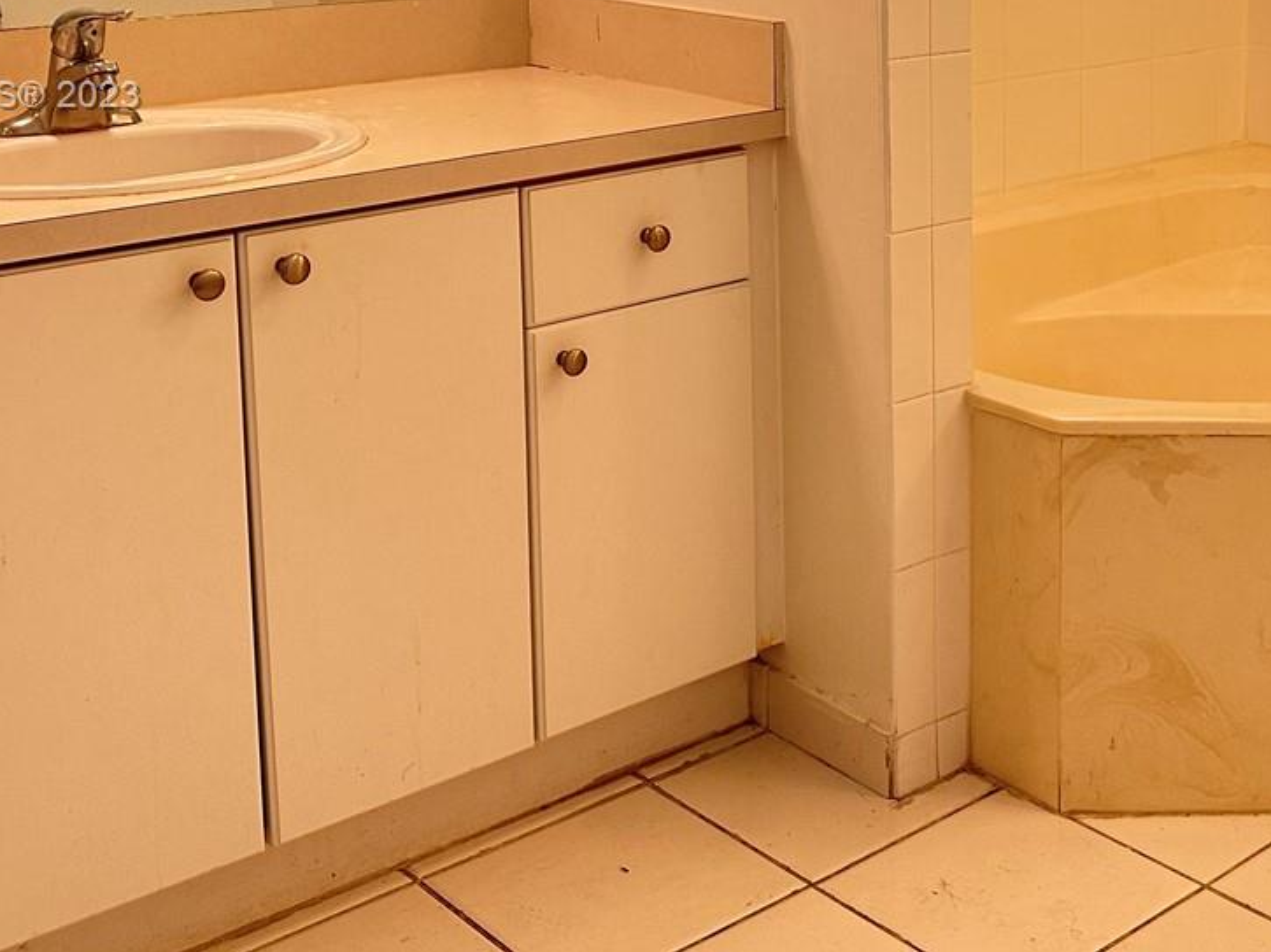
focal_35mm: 53
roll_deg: -0.4
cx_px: 982
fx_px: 1945
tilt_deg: -9.4
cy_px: 98
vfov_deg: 26.6
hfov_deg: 35.2
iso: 160
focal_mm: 6.86
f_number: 1.78
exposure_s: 1/60
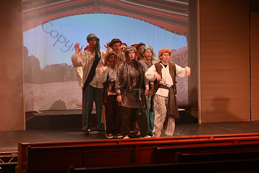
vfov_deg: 13.4
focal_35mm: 102
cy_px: 86
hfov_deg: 20.0
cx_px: 130
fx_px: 734
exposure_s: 1/80
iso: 640
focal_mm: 102
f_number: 2.8
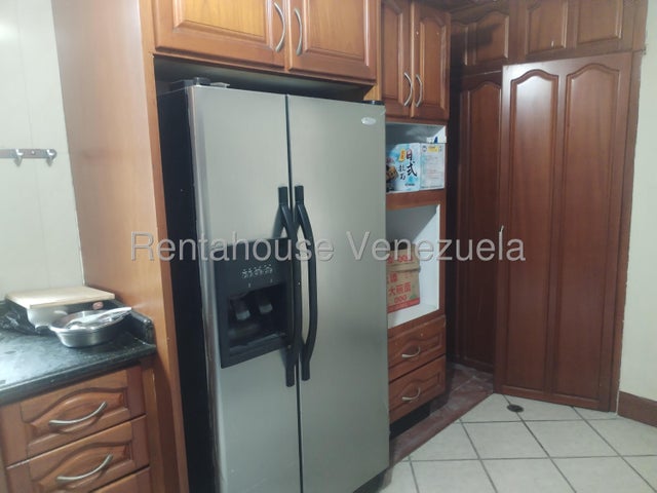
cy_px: 246
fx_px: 550
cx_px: 328
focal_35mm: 29
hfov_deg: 61.7
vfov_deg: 48.2
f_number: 1.8
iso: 1143
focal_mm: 4.75
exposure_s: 1/24
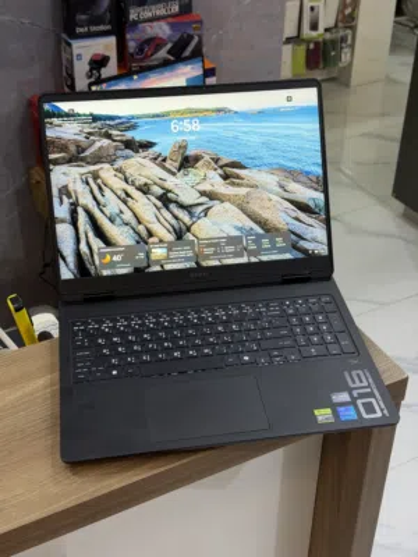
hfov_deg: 30.3
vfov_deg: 39.7
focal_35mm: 48
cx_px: 209
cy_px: 278
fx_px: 773
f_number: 1.78
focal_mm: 6.76
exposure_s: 1/100
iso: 100
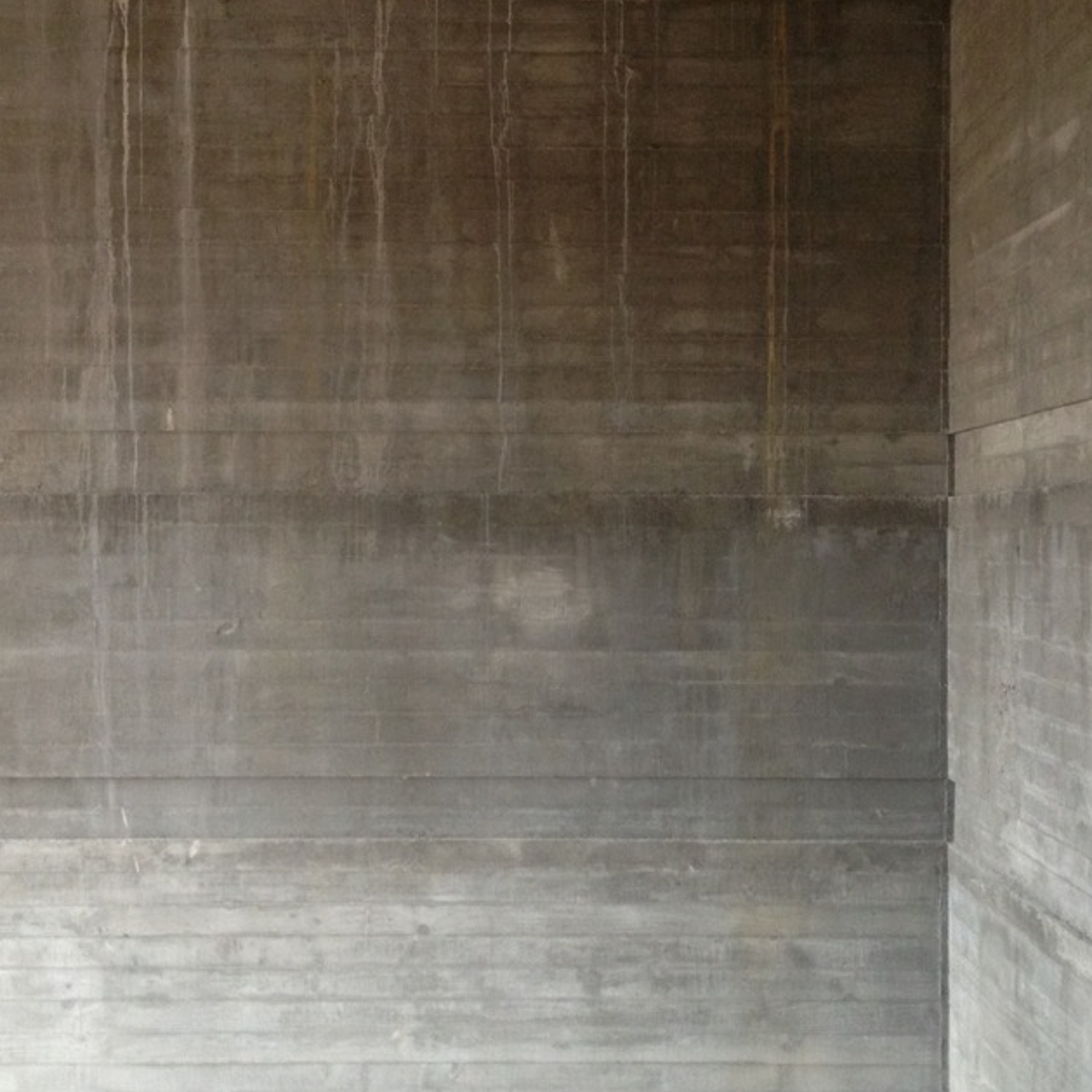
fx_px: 2106
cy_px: 528
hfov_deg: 29.1
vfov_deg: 29.1
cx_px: 564
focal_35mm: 59
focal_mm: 4.28
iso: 200
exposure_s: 1/20
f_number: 2.4
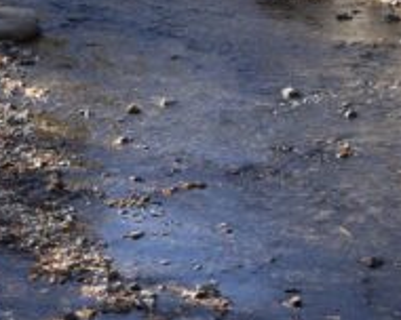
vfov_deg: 9.1
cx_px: 103
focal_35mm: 157
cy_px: -372
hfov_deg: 12.3
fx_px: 1863
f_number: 6.3
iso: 100
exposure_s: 1/160
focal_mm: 31
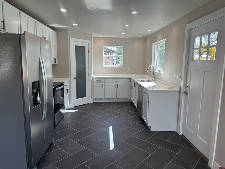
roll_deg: -1.4
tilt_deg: -7.5
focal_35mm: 24
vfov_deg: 56.8
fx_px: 156
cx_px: 112
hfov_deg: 71.6
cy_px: 84
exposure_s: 1/401
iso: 80
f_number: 1.78
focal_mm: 6.86
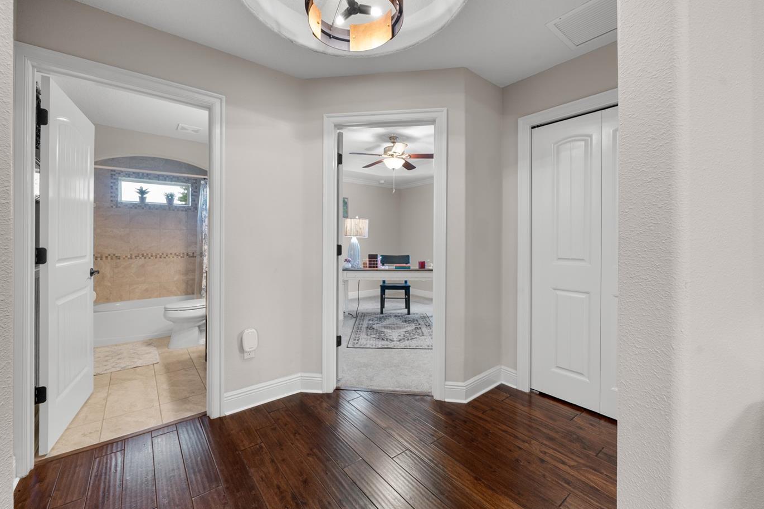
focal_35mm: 14
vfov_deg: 81.2
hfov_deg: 104.2
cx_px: 375
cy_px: 249
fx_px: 297
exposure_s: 3.2
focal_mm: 12
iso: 200
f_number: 8
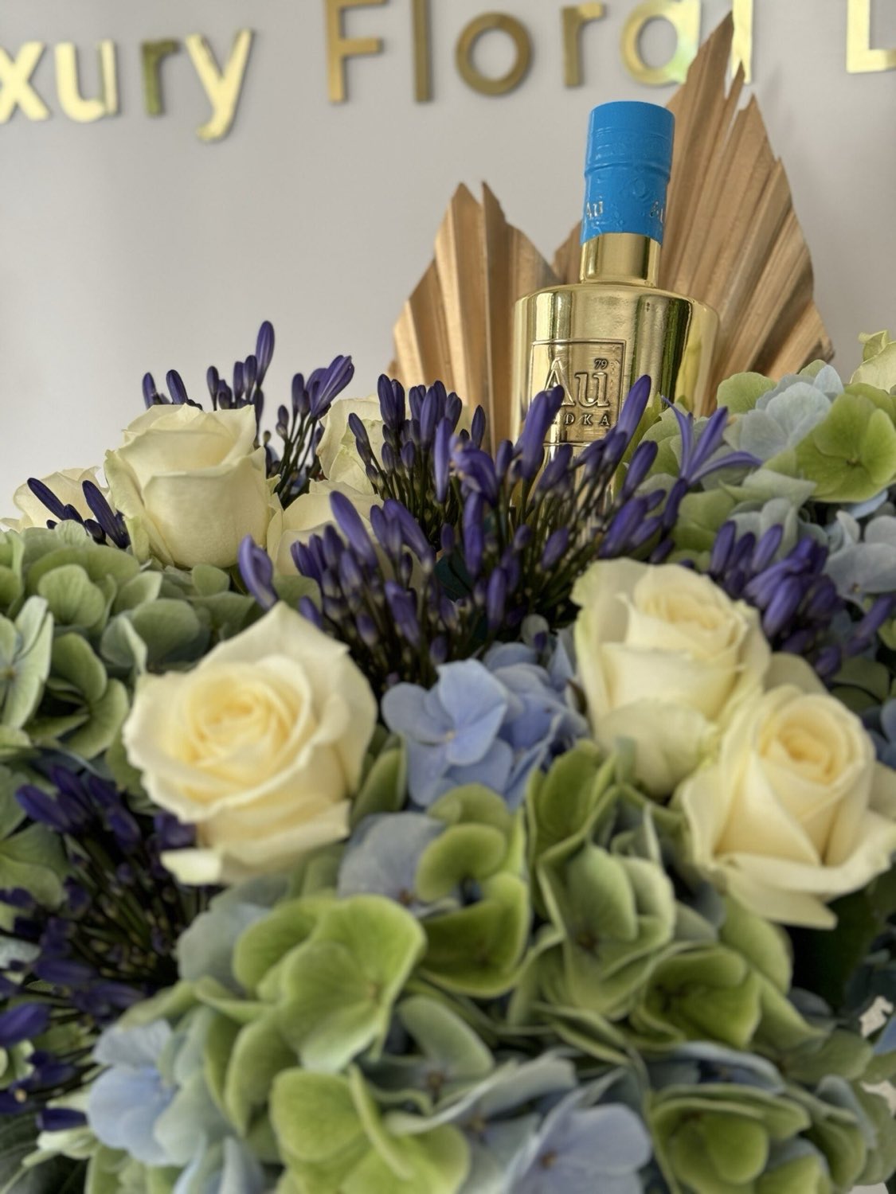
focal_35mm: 48
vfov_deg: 39.7
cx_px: 448
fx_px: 1657
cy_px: 597
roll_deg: +1.8
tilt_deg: -9.3
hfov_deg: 30.3
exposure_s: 1/74
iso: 100
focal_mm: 6.76
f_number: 1.78
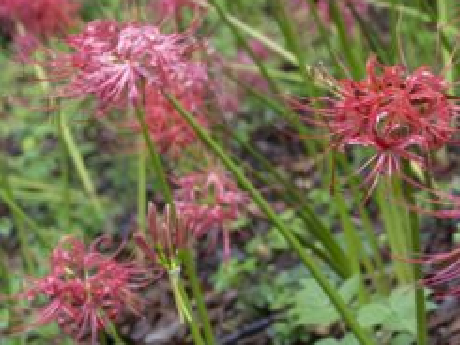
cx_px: 749
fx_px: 3204
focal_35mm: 241
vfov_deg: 6.1
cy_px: -226
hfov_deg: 8.0
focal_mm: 60
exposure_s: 1/160
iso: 1000
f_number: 5.6
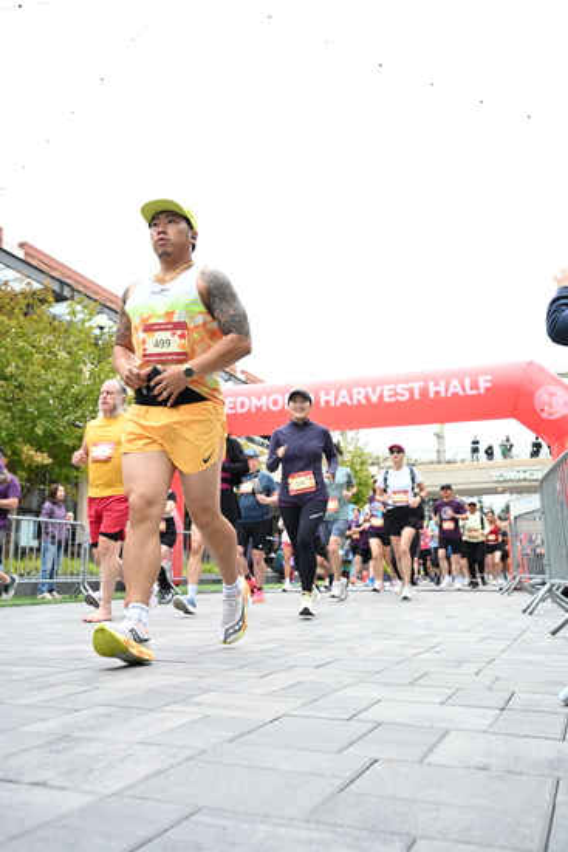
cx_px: 284
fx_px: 733
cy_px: 426
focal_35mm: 31
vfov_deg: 60.3
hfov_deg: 42.3
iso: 2000
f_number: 4
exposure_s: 1/640
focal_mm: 31
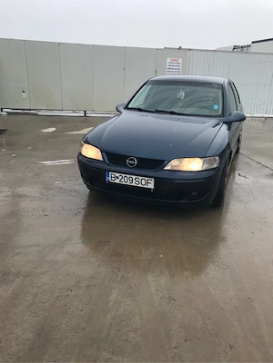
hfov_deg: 49.7
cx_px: 136
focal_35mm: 28
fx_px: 294
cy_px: 182
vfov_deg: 63.4
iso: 20
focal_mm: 3.99
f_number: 1.8
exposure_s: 1/855
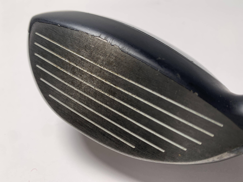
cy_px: 84
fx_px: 197
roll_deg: +6.6
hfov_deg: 63.4
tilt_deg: -36.7
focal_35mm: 28
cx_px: 125
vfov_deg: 49.7
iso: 25
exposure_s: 1/289
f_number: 1.8
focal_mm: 4.25
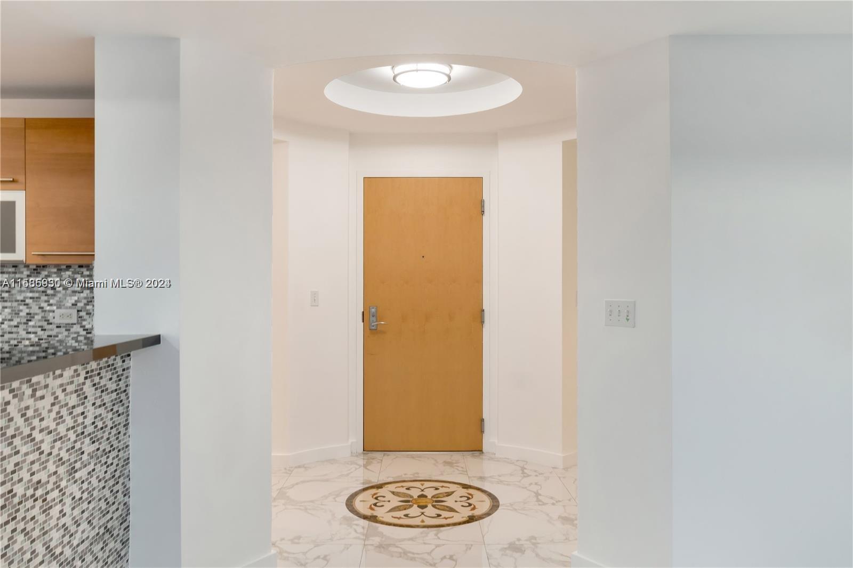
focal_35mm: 29
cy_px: 284
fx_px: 687
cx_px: 426
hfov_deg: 63.7
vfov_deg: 44.9
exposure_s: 1/15
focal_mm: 19.1
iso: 500
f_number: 8
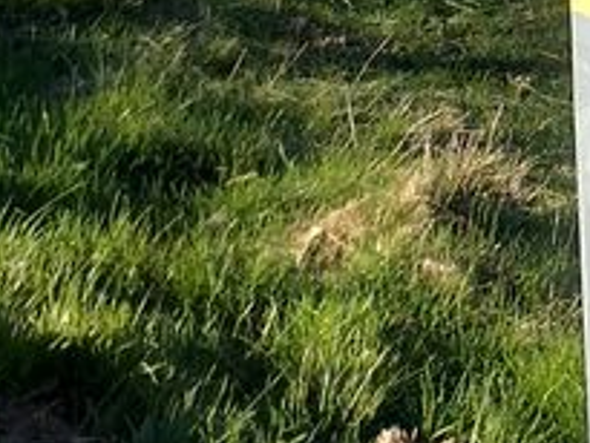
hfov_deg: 13.9
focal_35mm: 130
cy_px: -653
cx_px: 976
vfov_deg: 9.9
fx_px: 2217
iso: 40
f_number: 1.9
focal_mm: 3.6
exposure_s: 1/934
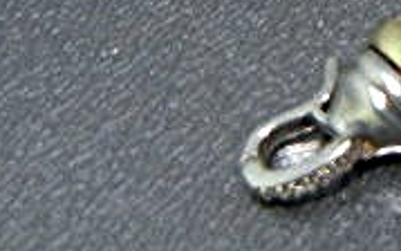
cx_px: 580
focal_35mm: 129
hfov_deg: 15.1
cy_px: -141
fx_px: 1410
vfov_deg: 9.8
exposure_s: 1/30
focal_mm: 6.2
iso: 515
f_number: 7.2
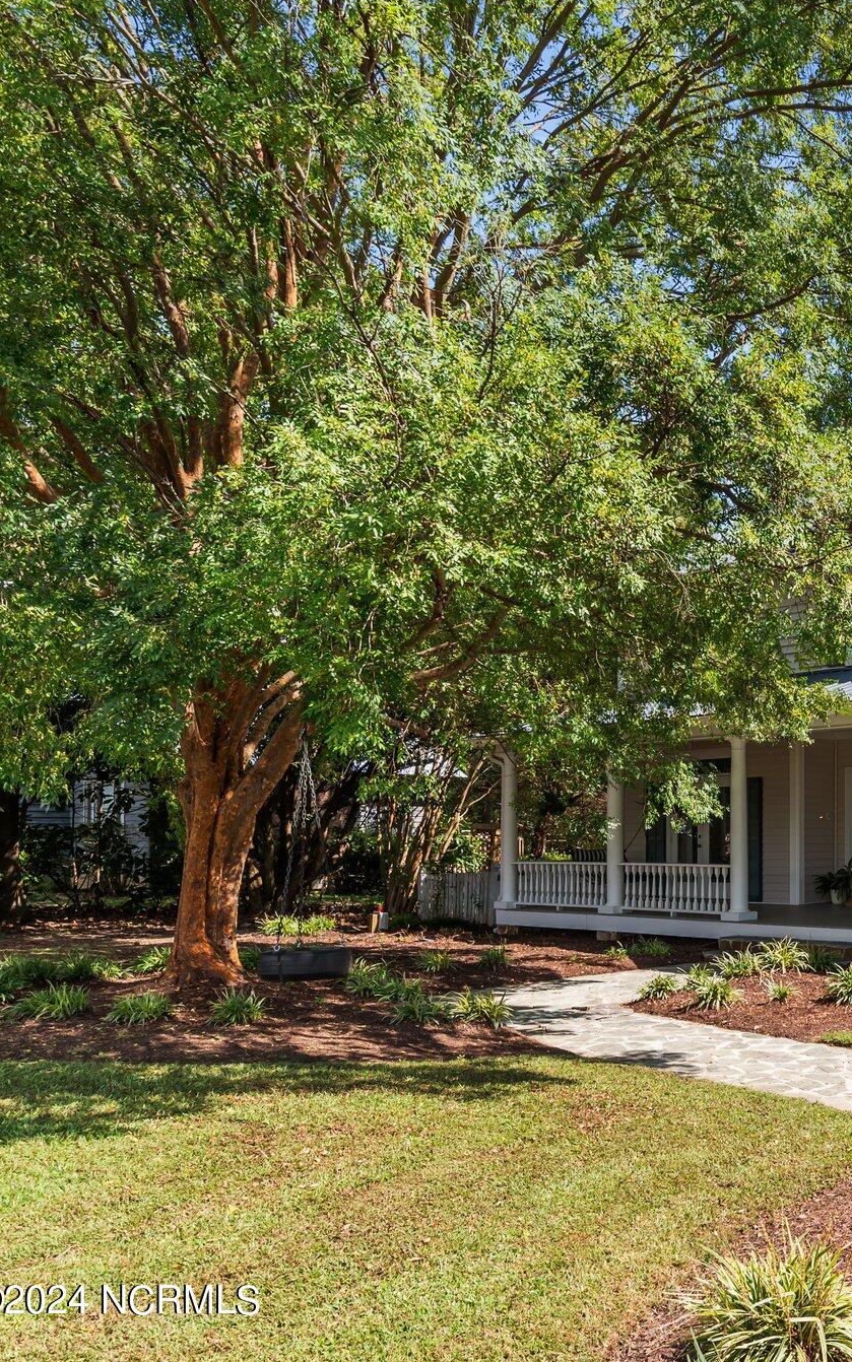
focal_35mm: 28
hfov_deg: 35.5
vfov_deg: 66.5
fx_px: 1040
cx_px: 1009
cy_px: 669
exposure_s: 1/320
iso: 250
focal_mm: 18
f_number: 8
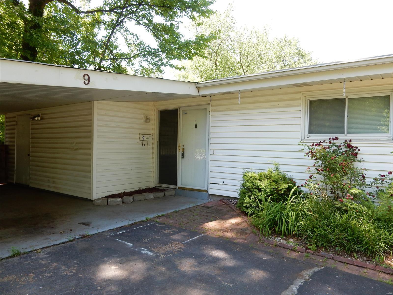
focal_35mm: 25
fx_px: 284
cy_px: 148
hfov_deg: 69.4
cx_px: 196
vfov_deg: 54.9
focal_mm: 4.5
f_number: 3.7
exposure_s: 1/125
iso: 125
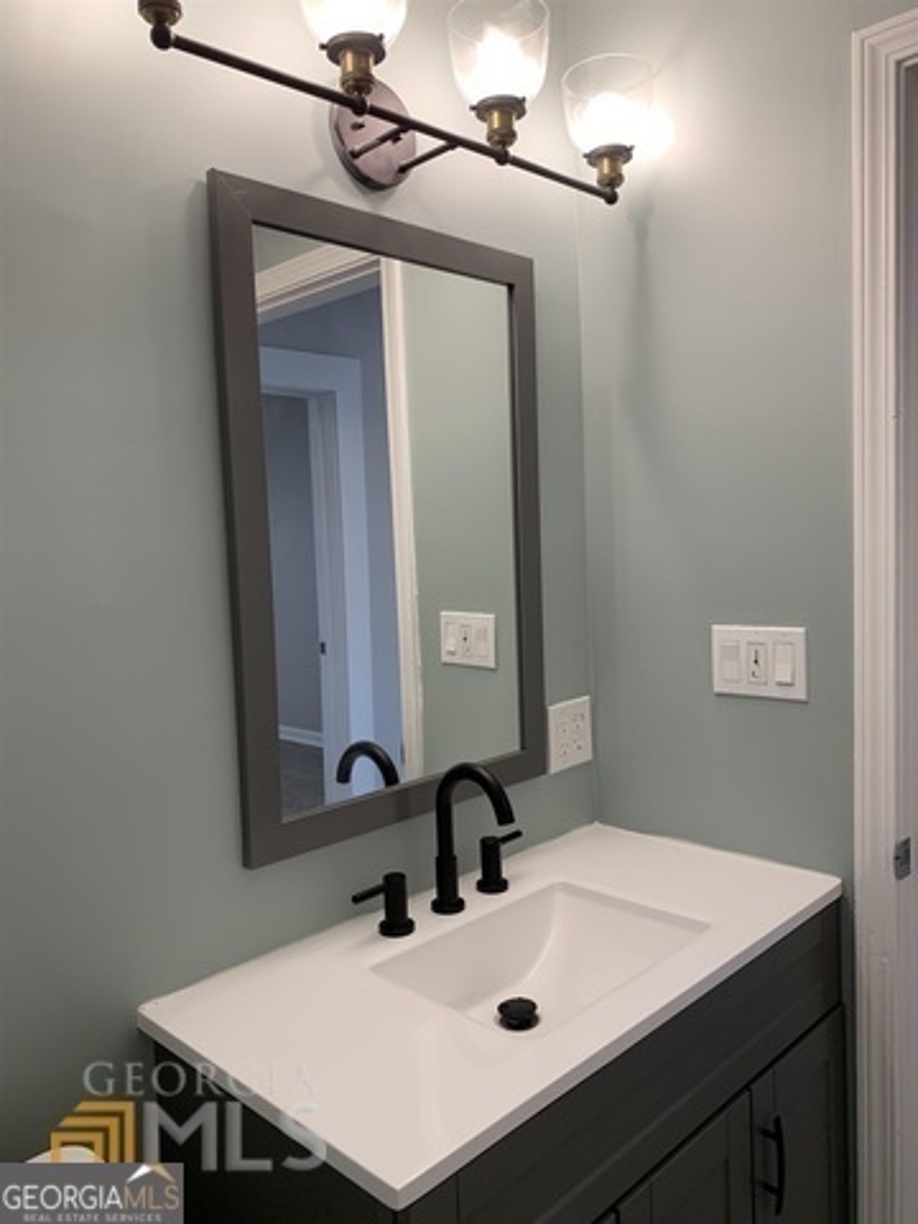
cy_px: 612
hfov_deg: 53.1
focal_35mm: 26
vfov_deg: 67.3
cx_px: 459
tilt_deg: -4.3
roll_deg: +2.3
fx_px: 919
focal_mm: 4.25
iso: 50
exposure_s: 1/60
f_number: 1.8
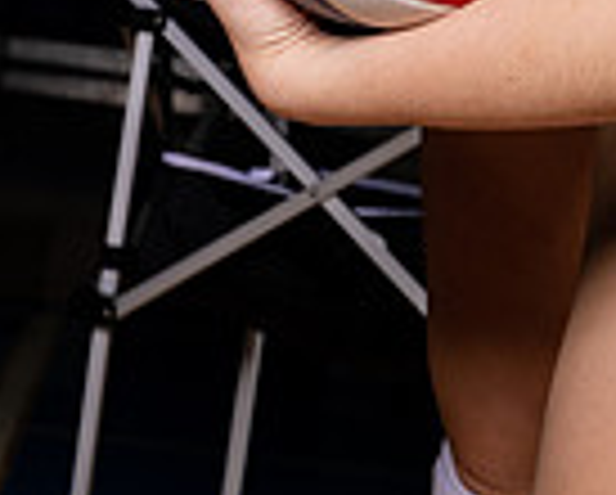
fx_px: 2921
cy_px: -513
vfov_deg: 9.1
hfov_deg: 12.0
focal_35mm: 160
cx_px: 382
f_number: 8
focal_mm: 52
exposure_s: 1/250
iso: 400
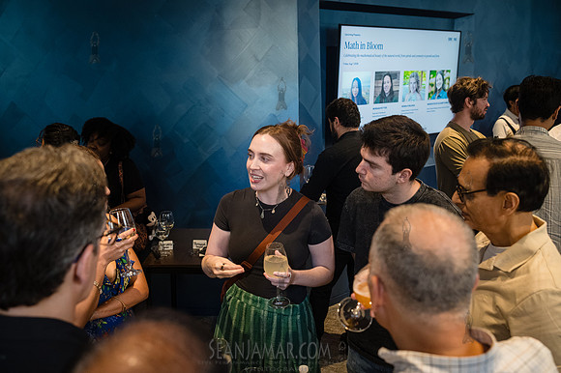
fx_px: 574
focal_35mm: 37
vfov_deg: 36.1
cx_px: 289
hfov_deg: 52.1
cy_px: 186
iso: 5000
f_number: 4
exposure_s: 1/250
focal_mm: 35
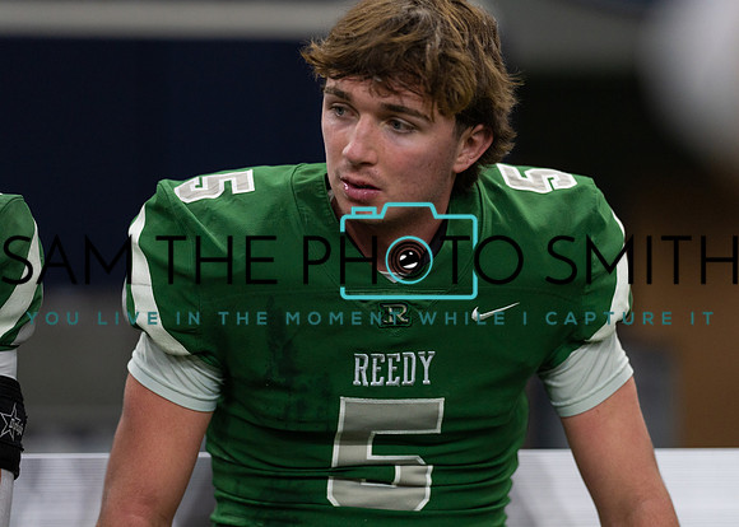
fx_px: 2968
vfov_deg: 10.2
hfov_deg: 14.2
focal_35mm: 141
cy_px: 264
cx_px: 370
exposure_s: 1/1600
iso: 1000
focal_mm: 135
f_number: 1.8
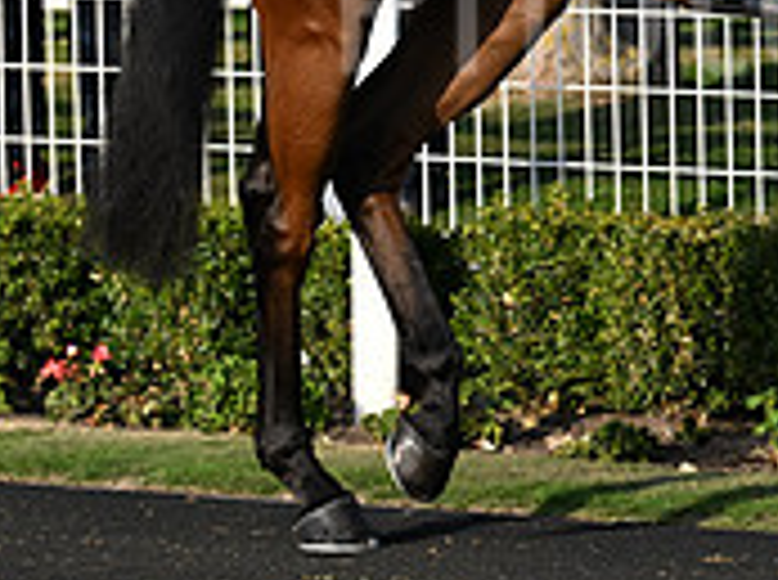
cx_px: 922
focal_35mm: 388
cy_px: -209
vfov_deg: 3.8
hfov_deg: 5.1
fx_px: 8702
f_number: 5.6
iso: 500
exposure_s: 1/2000
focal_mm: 120
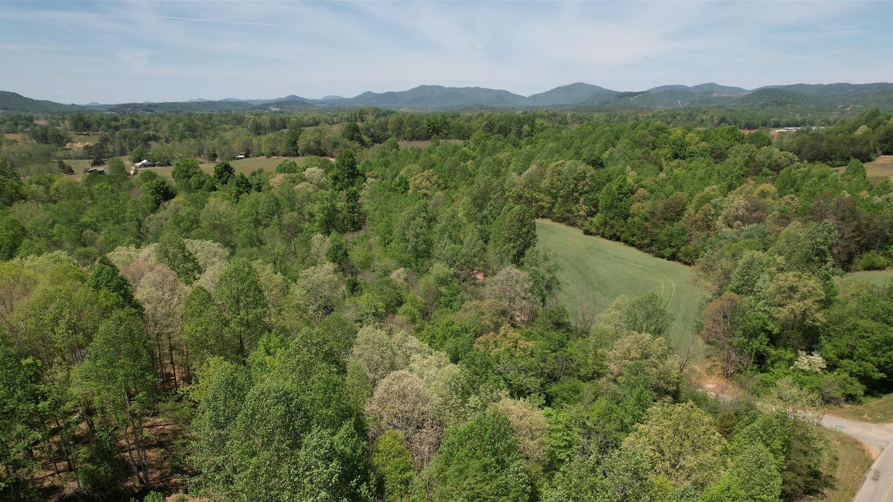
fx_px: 568
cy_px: 309
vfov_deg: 47.3
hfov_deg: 76.3
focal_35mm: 24
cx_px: 451
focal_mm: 8.38
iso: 100
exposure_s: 1/500
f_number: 2.8
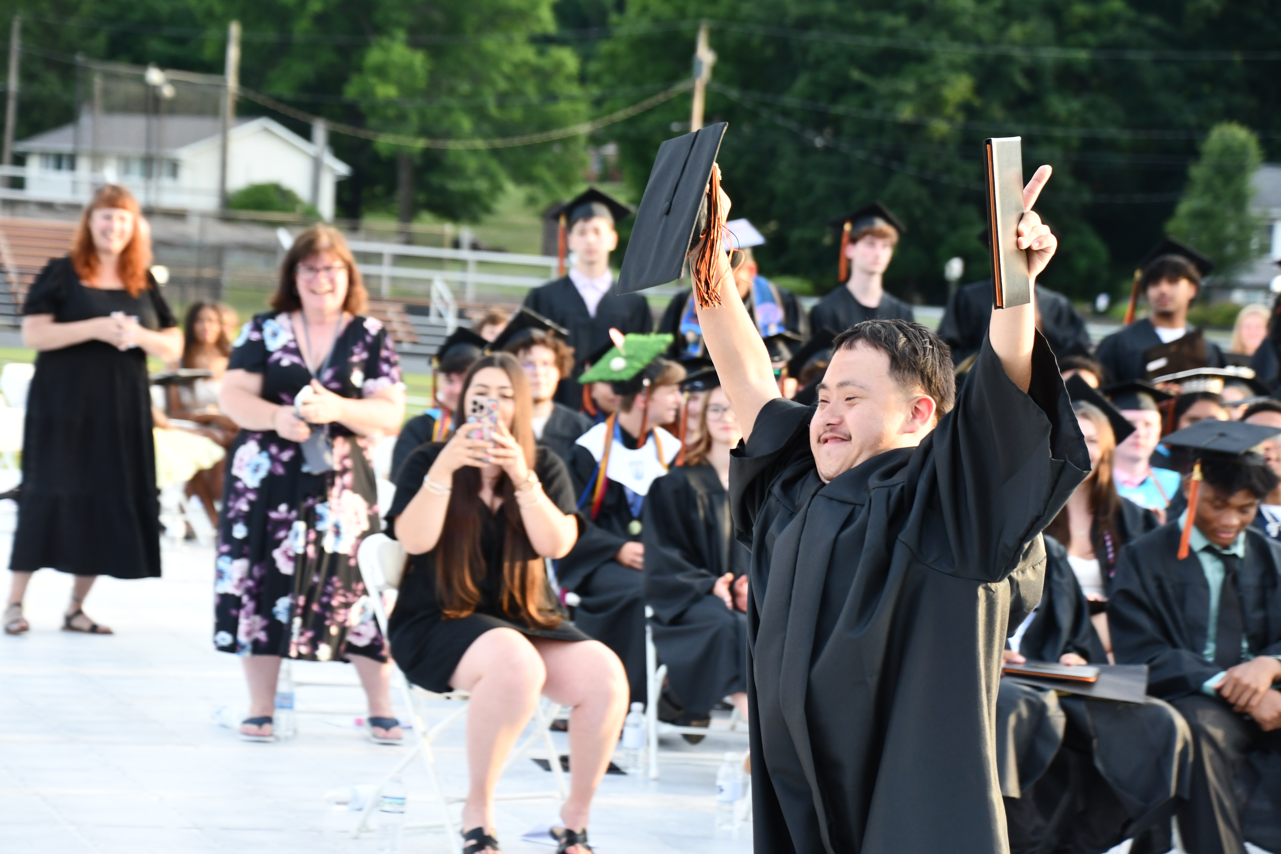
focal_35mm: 120
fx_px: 4270
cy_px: 427
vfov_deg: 11.4
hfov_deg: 17.1
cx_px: 640
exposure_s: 1/250
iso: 800
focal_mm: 80
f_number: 5.3
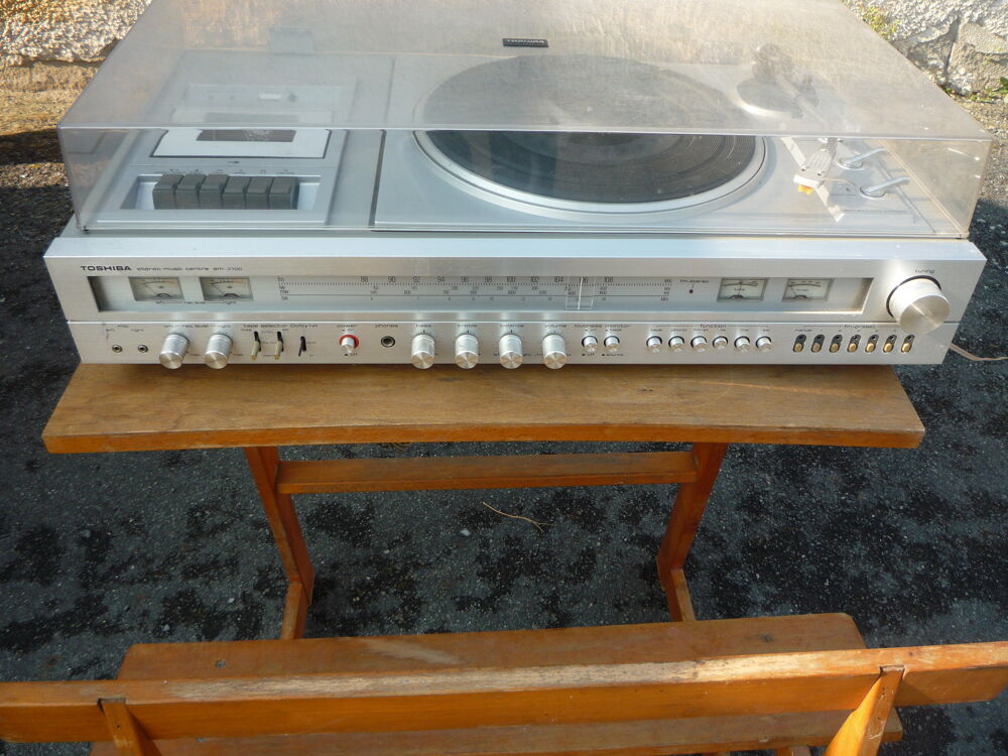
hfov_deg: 60.0
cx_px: 504
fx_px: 874
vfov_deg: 46.8
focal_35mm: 30
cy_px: 378
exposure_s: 1/200
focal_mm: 5.2
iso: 100
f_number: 4
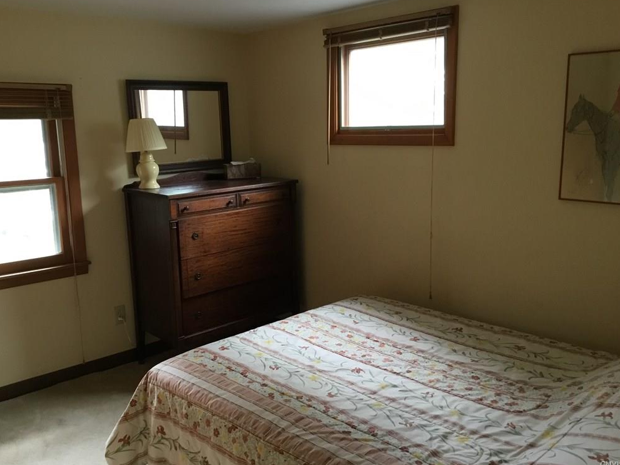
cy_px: 231
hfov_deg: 56.8
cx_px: 308
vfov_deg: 44.2
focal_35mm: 32
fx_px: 573
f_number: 2.4
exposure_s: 1/33
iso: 160
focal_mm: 3.3
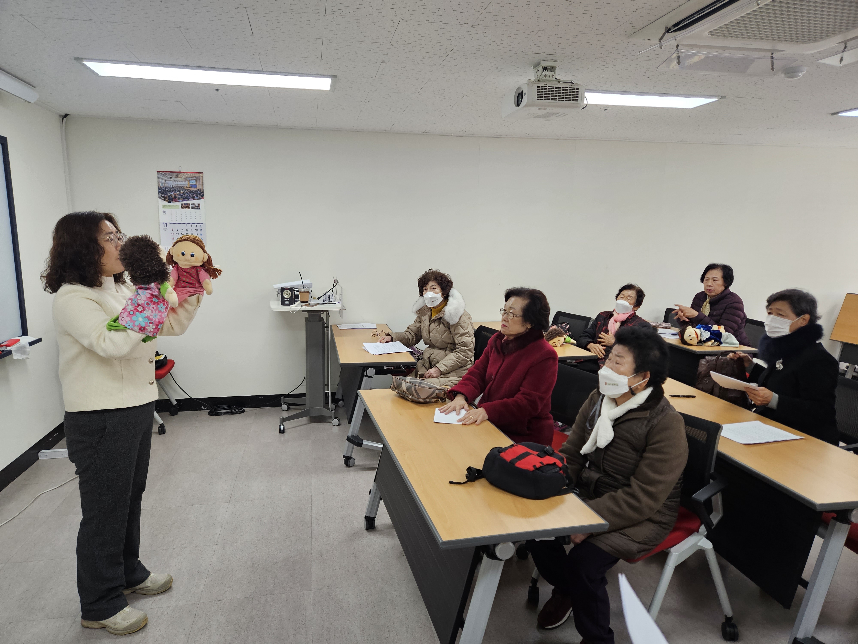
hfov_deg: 73.9
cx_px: 429
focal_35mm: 23
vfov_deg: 58.9
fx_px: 570
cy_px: 322
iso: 125
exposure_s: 1/120
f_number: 1.8
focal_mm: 5.4
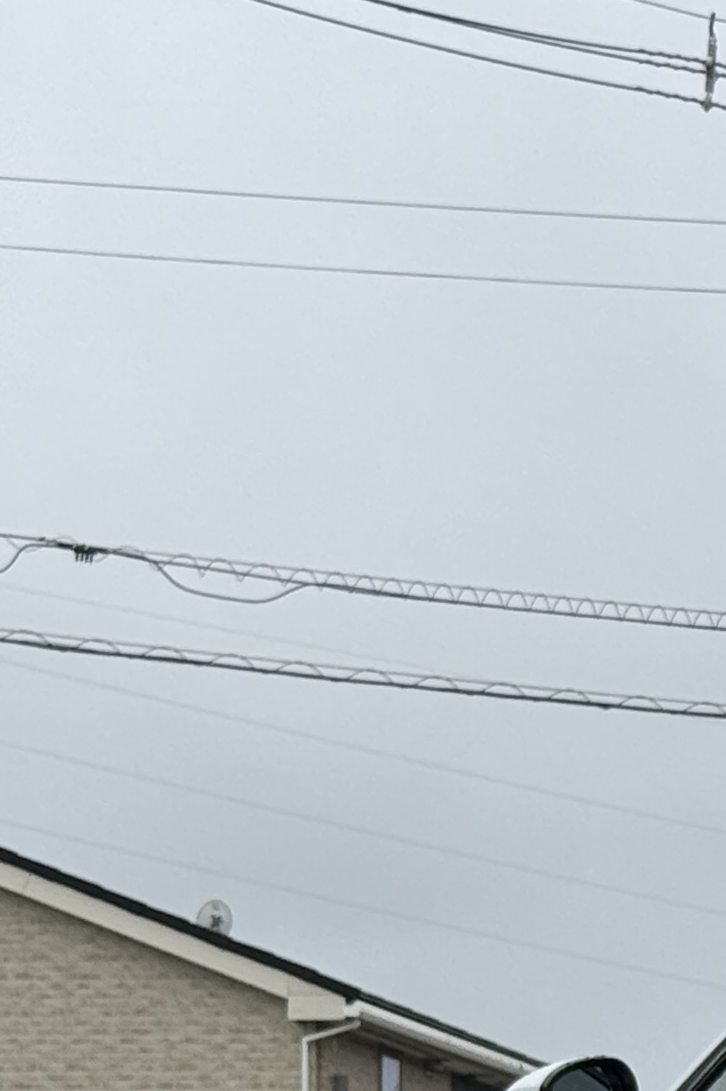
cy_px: 1298
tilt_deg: +3.5
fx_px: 4903
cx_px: 1610
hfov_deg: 8.0
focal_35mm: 162
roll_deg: +0.0
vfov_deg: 12.4
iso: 64
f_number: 1.78
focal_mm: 6.76
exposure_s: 1/3096
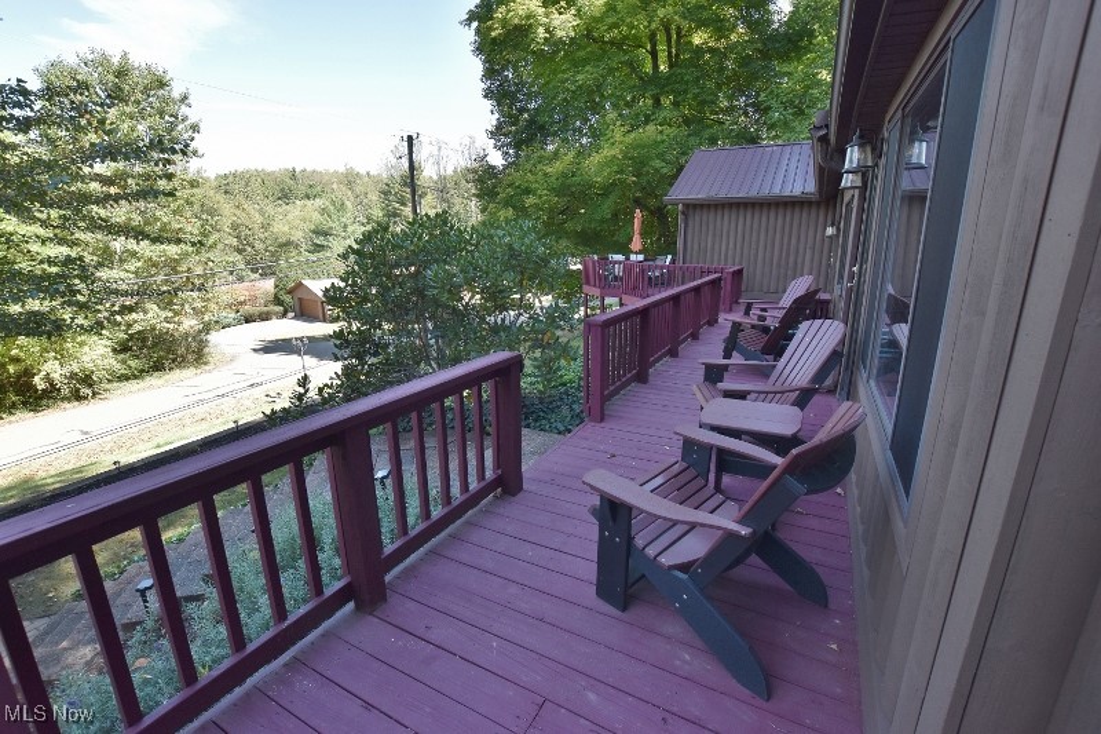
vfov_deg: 77.3
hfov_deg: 100.4
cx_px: 550
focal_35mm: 15
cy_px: 367
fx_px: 459
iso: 400
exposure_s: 1/200
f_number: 7.1
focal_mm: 10
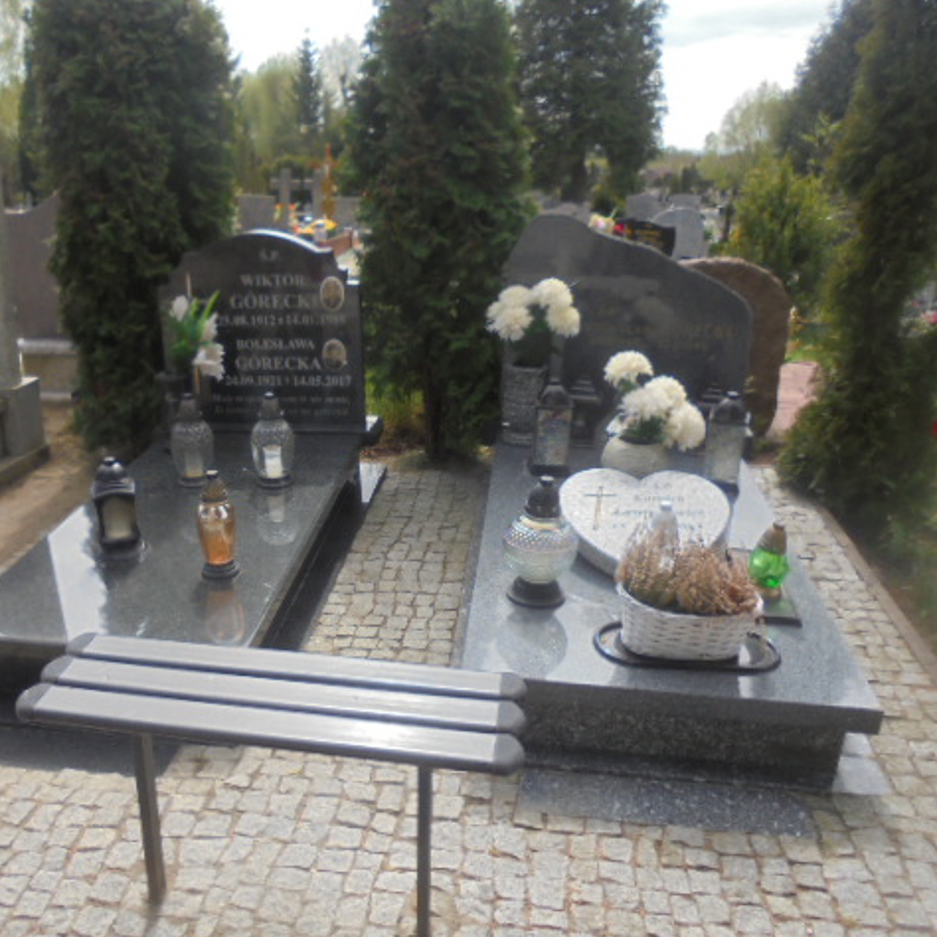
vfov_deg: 52.5
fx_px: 949
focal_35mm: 31
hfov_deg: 52.2
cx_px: 374
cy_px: 465
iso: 100
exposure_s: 1/500
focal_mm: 4.6
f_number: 3.5
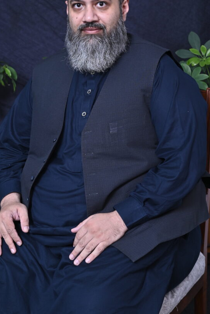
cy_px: 129
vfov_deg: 29.2
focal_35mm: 69
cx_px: 101
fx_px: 603
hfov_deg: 19.8
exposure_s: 1/100
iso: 320
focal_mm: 55
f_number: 5.6
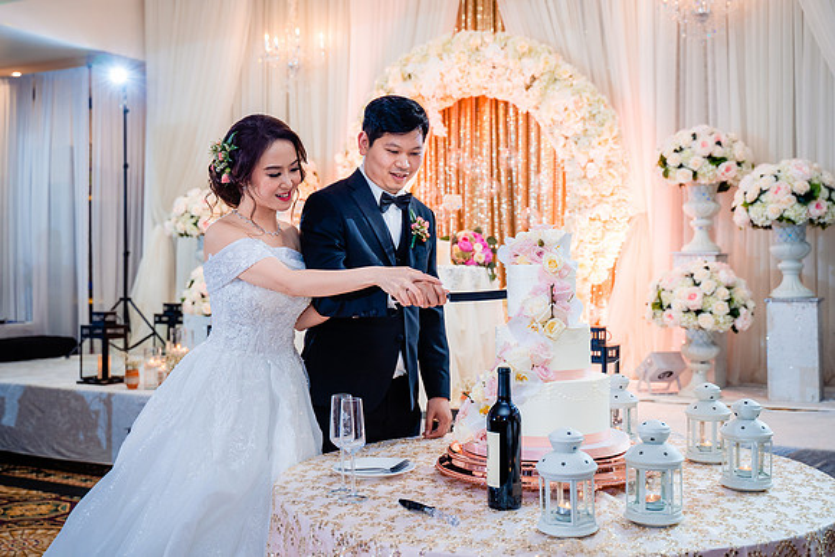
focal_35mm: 43
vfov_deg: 31.5
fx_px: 989
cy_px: 270
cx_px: 414
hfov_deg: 45.8
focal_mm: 39
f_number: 3.5
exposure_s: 1/160
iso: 800
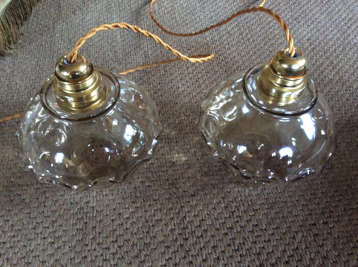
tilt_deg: -54.3
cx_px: 179
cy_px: 134
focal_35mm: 32
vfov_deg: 44.1
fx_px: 330
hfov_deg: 56.9
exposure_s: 1/17
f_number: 2.4
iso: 320
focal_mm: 3.3
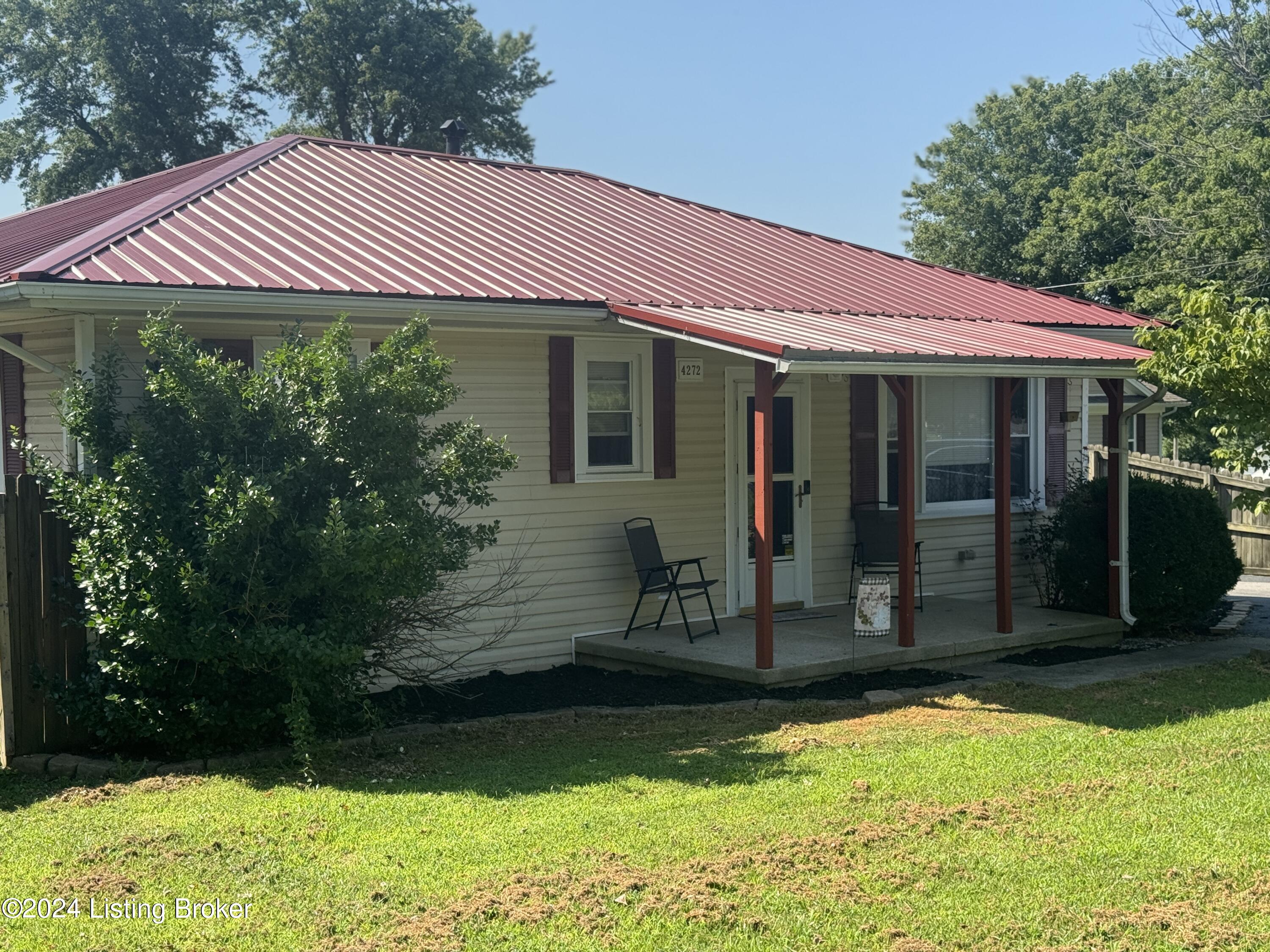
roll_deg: +0.2
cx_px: 635
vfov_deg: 30.3
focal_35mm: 48
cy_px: 476
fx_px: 1761
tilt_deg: -3.0
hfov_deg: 39.7
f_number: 1.78
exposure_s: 1/1770
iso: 64
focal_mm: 6.76
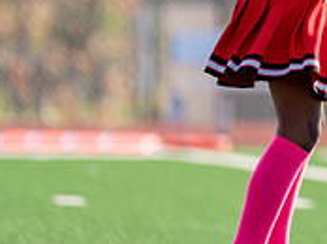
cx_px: 526
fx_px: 8028
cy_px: -49
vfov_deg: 1.7
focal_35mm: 851
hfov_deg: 2.3
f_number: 2.8
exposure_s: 1/1250
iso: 100
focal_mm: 200
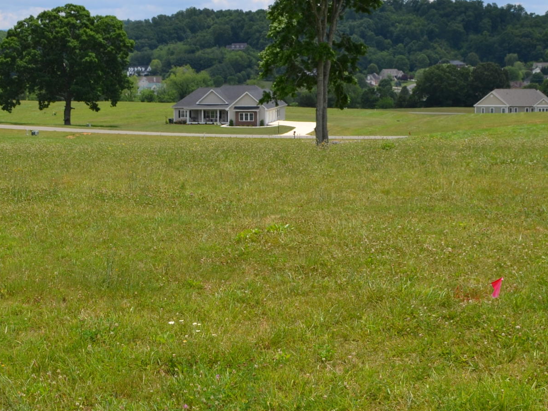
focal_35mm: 65
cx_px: 140
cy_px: 179
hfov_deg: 29.4
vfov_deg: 22.6
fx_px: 1029
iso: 100
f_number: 9
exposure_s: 1/320
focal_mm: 18
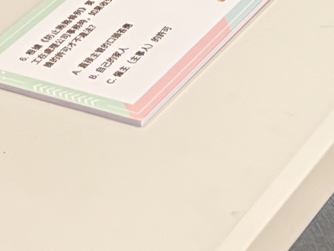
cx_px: 283
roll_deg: +1.9
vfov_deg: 7.2
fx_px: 1805
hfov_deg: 10.5
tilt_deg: -14.2
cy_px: -476
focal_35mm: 187
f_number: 1.6
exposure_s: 1/50
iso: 64
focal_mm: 5.96
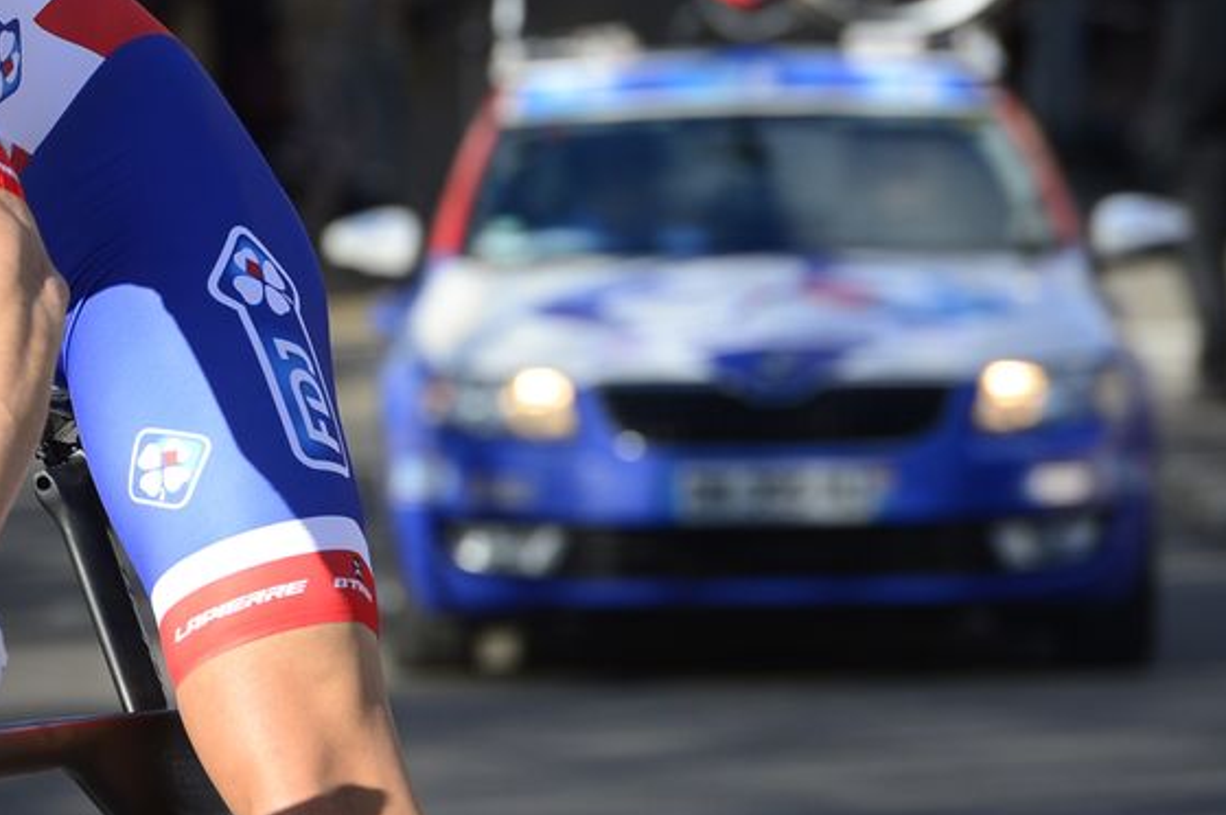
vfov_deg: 3.0
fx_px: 15545
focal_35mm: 457
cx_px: -44
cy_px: 328
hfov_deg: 4.5
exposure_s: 1/1000
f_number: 6.3
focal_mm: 200
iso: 400
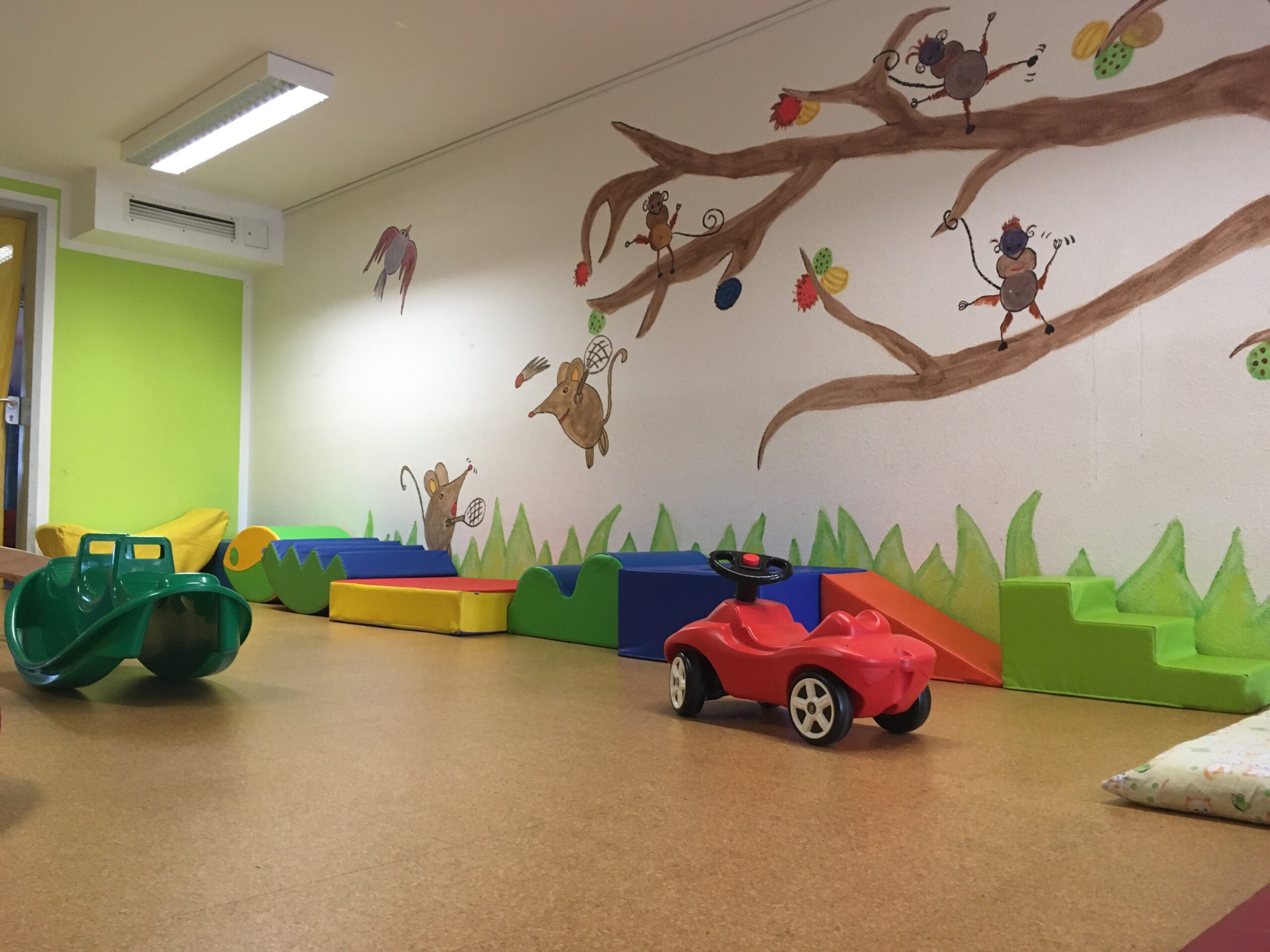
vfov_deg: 48.2
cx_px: 635
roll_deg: -0.9
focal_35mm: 29
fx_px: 1064
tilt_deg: +2.1
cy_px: 476
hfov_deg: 61.7
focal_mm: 4.15
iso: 200
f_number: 2.2
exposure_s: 1/33
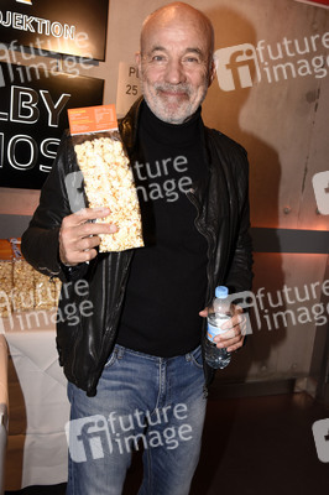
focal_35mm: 35
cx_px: 164
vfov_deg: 54.5
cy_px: 248
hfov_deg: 37.8
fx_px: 481
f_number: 6.3
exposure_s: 1/80
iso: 2000
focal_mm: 35
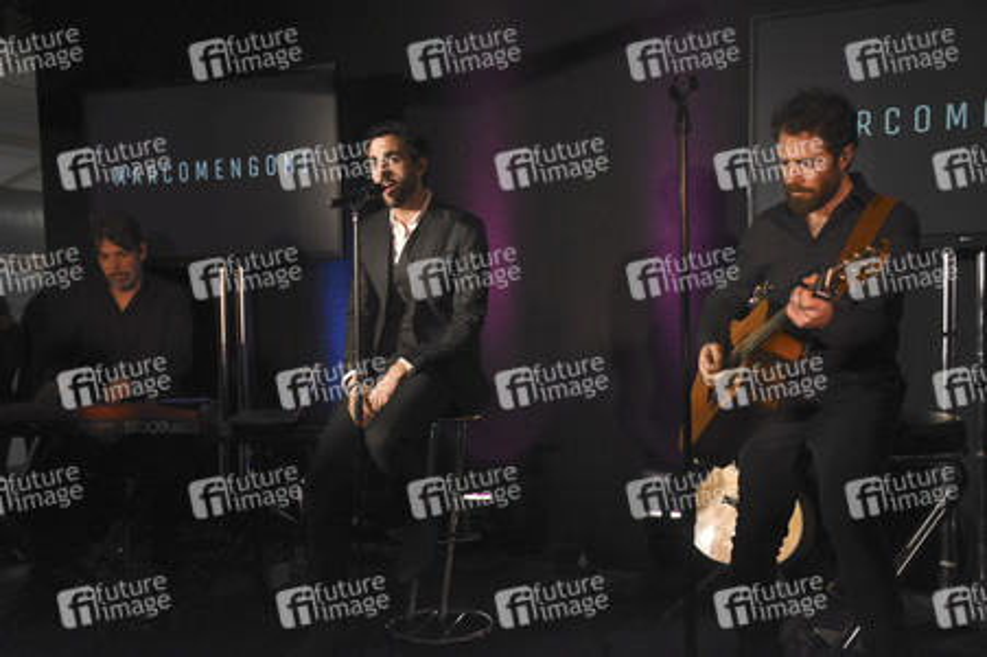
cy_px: 328
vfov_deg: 33.0
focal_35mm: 40
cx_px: 494
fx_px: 1110
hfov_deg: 48.0
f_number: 4.5
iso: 1600
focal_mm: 27
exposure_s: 1/160
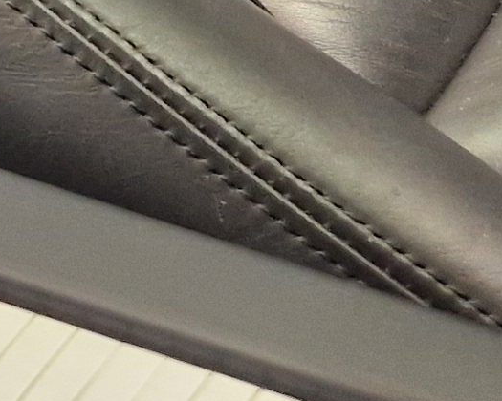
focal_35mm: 171
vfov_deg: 7.9
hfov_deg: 9.6
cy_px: -746
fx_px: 2541
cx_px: -810
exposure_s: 1/100
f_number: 1.8
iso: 400
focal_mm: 5.4
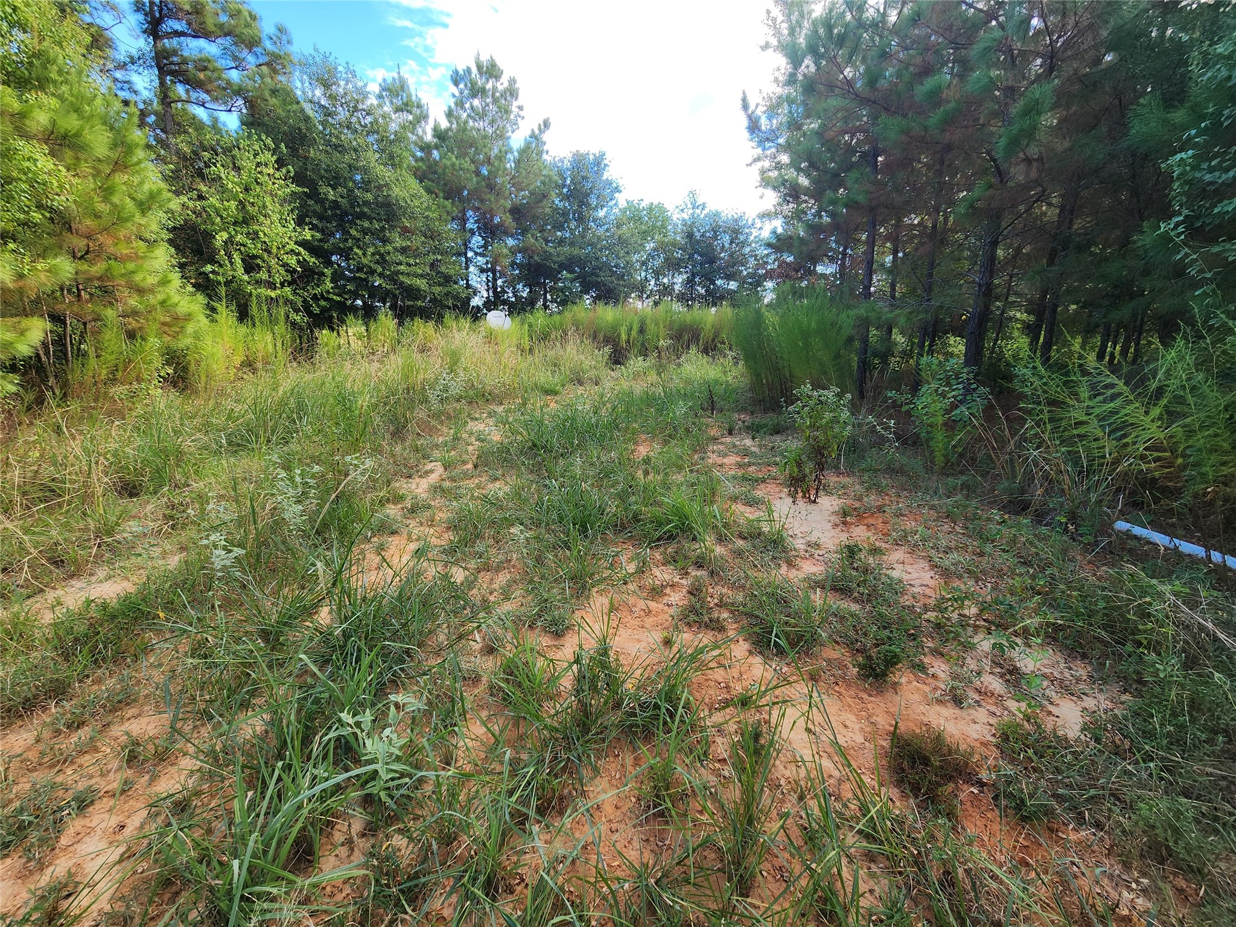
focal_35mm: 13
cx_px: 618
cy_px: 464
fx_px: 464
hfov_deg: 106.2
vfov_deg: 89.9
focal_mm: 2.2
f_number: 2.2
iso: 50
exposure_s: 1/213
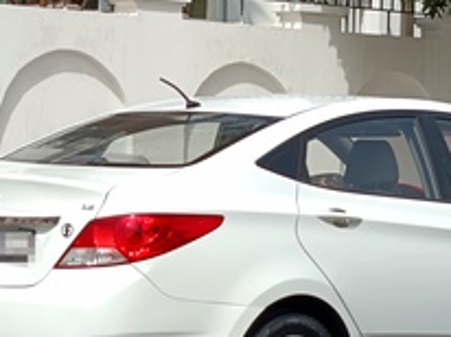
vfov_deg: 9.2
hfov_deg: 12.3
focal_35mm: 160
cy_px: 242
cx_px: 297
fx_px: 2082
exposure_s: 1/838
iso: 101
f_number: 1.75
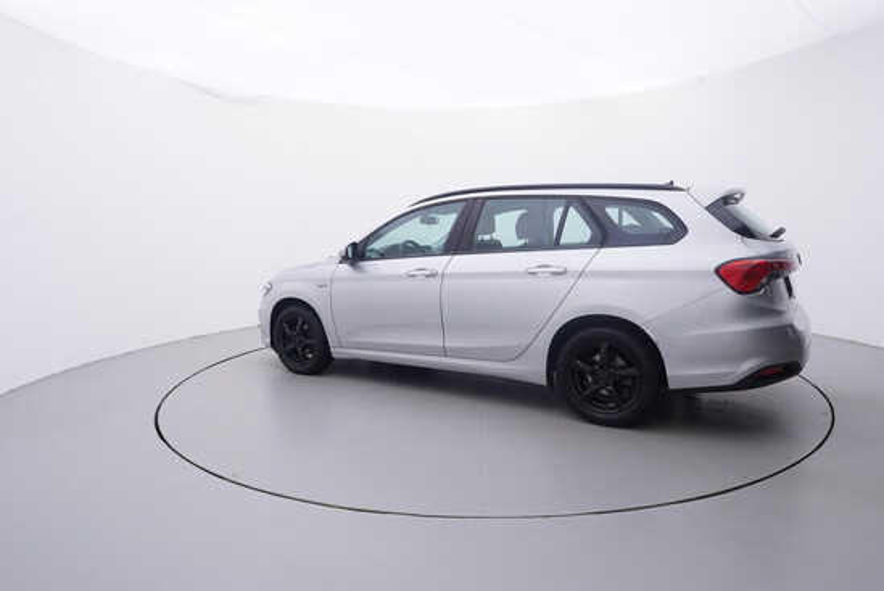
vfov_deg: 56.2
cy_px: 296
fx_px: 553
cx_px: 442
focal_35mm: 22
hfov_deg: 77.3
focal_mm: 15
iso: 200
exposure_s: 1/80
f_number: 5
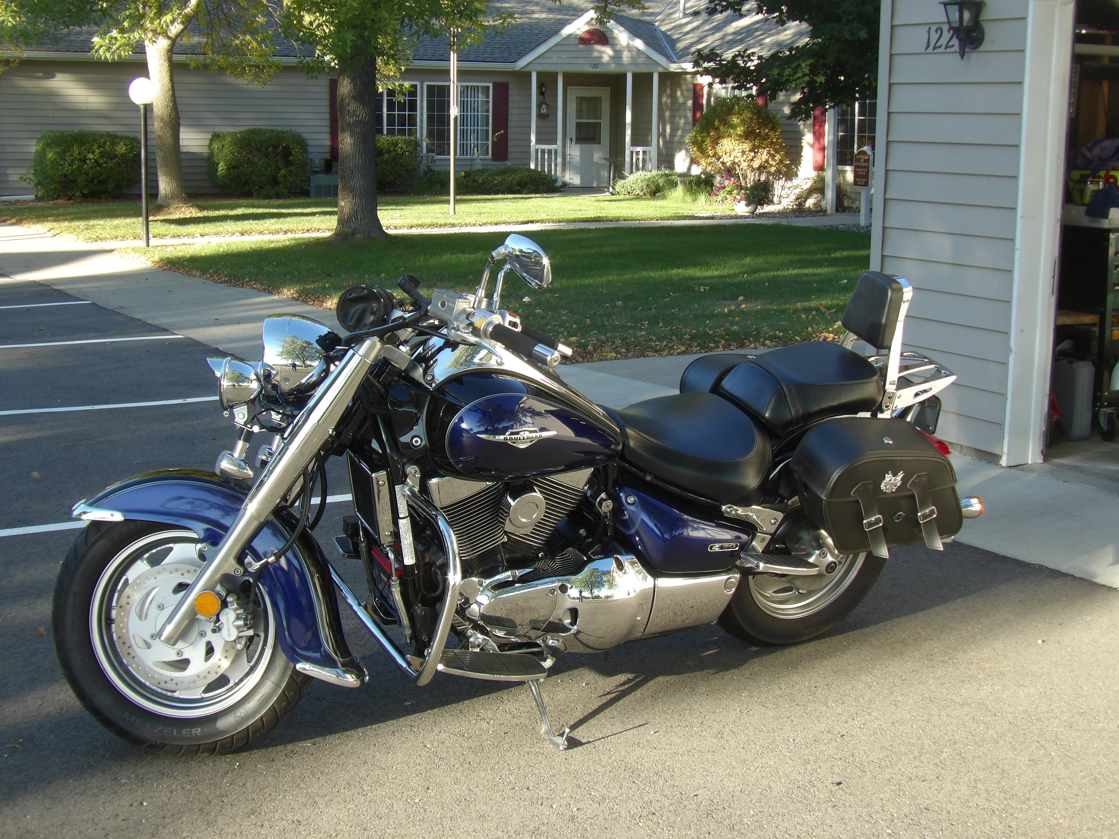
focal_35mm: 51
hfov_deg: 37.5
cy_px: 420
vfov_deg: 28.6
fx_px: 1649
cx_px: 560
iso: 100
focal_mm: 9.2
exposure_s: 1/51
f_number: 5.3
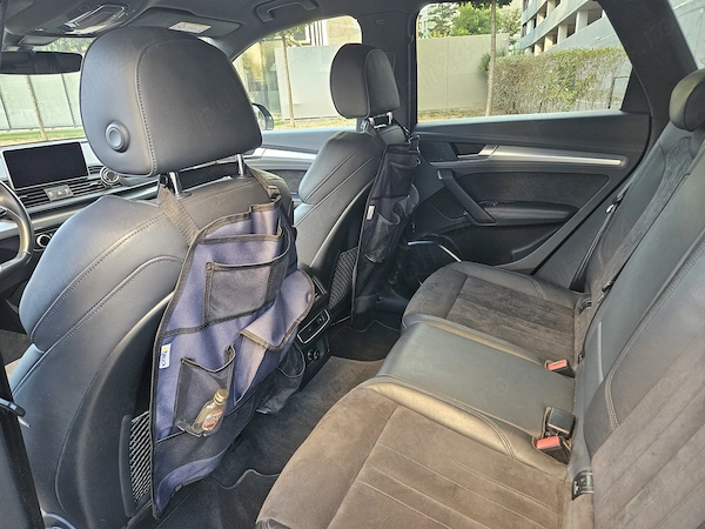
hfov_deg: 73.9
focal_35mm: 23
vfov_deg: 58.9
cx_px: 352
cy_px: 264
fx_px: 468
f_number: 1.8
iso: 500
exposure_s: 1/100
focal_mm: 5.4
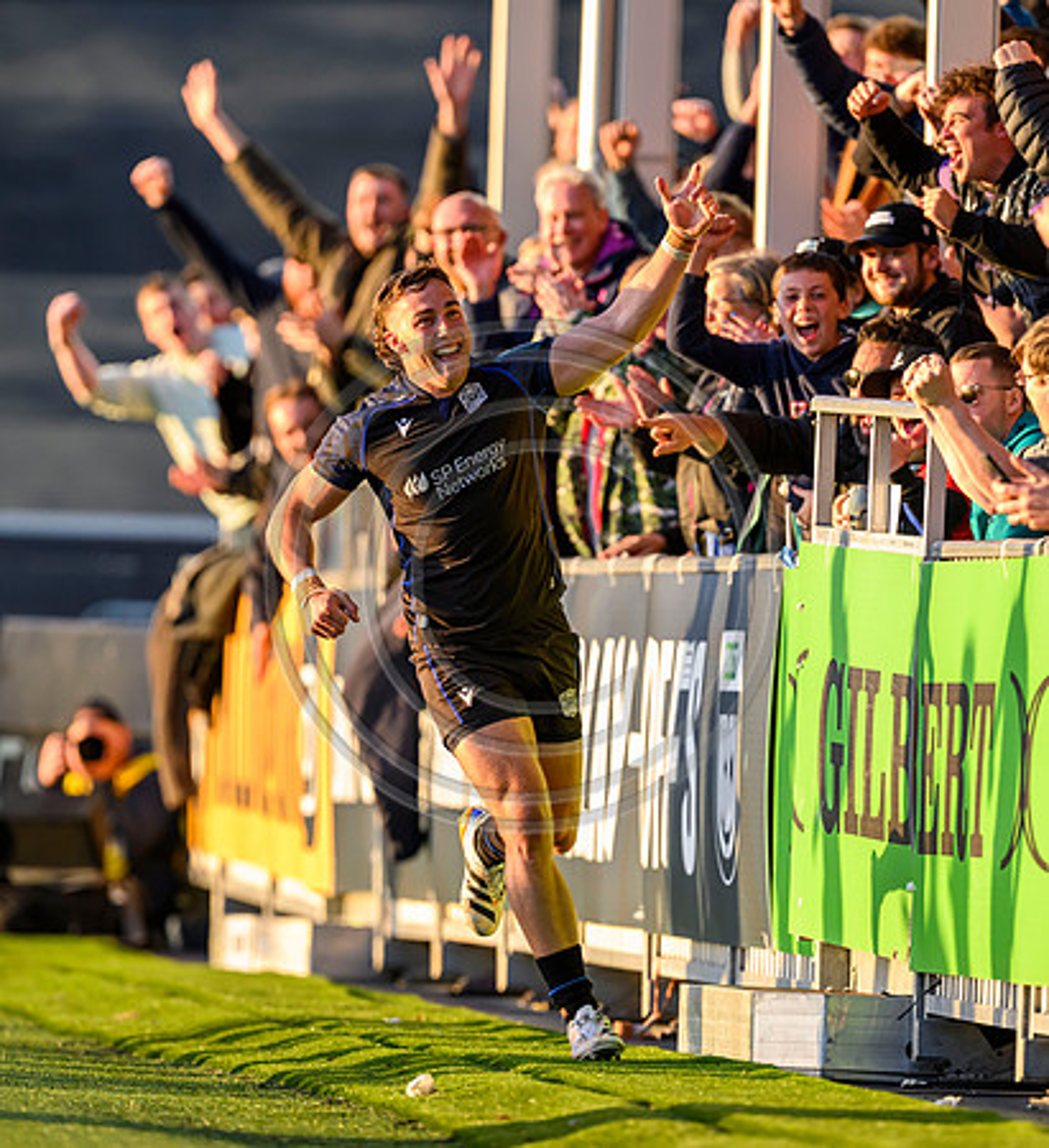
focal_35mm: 568
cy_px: 606
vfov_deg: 3.2
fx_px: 20420
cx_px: 607
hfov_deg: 2.9
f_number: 3.5
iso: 2000
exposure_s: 1/2000
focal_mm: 400
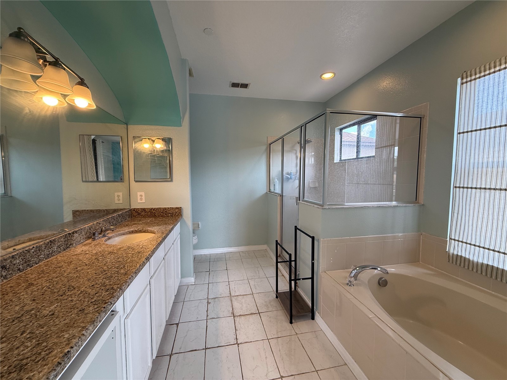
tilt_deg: -2.8
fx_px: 205
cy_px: 190
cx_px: 254
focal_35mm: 14
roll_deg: +0.0
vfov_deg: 85.7
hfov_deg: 102.1
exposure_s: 1/120
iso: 160
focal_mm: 2.22
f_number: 2.2
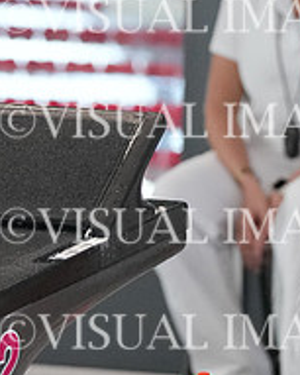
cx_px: 377
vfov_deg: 3.0
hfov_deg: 2.4
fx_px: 7153
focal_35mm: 645
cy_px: -143
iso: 5000
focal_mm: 151
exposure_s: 1/1250
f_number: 4
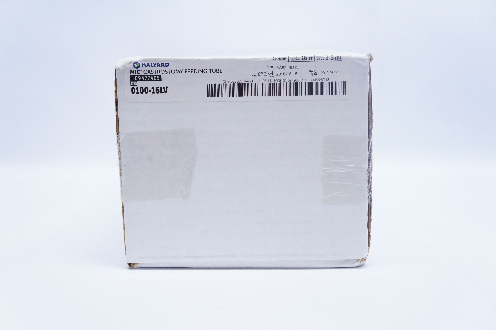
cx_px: 248
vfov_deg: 29.8
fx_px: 619
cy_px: 165
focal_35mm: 45
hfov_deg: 43.6
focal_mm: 30
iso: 1600
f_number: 4
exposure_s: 1/200
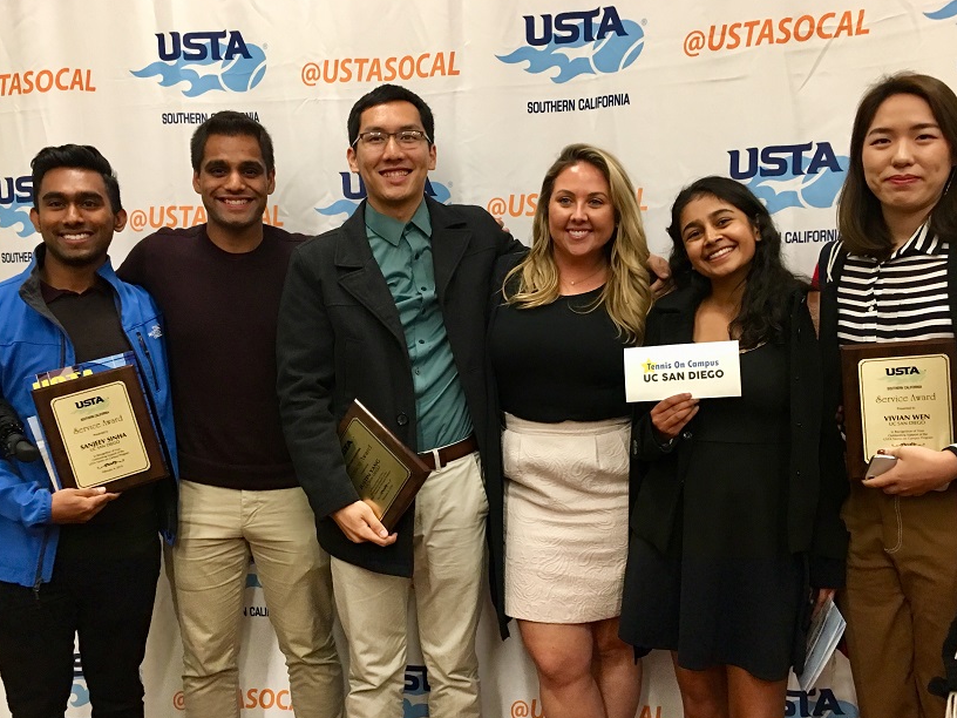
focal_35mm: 33
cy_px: 391
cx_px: 471
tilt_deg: -5.1
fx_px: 912
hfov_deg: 55.4
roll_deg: +2.2
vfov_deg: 42.9
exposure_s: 1/15
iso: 100
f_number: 2.2
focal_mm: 4.15
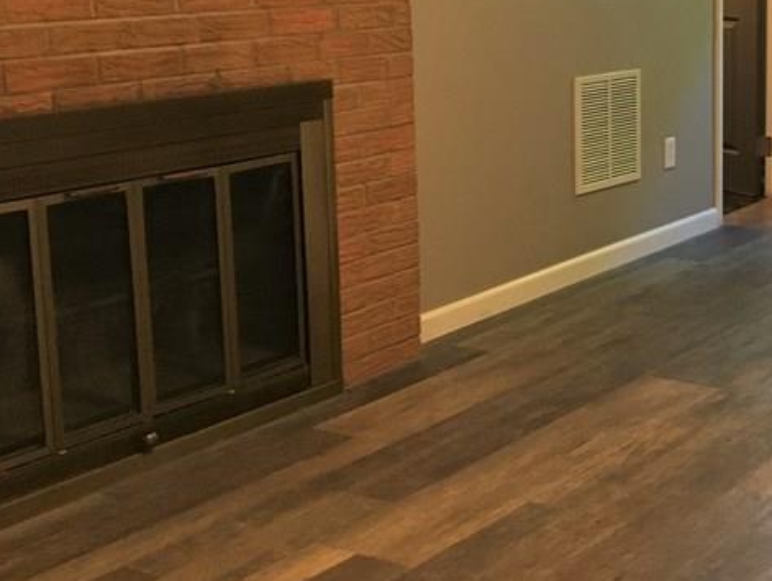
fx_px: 1406
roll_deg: -0.5
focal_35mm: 63
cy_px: 192
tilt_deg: -11.3
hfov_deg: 28.5
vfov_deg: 23.2
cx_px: 798
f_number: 2.2
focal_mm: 4.15
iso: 250
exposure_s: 1/17
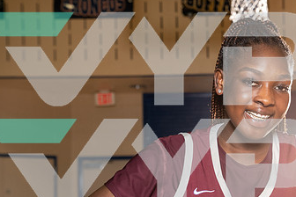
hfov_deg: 23.0
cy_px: 166
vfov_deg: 15.4
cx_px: 209
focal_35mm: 88
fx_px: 723
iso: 640
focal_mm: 51
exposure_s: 1/250
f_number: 5.6
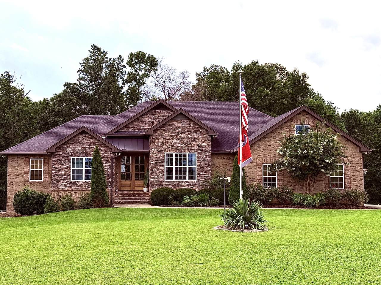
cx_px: 190
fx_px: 528
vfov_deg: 30.3
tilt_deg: +3.1
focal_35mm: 48
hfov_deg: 39.7
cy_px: 142
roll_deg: -0.4
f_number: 1.78
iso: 80
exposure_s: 1/439
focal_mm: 6.76
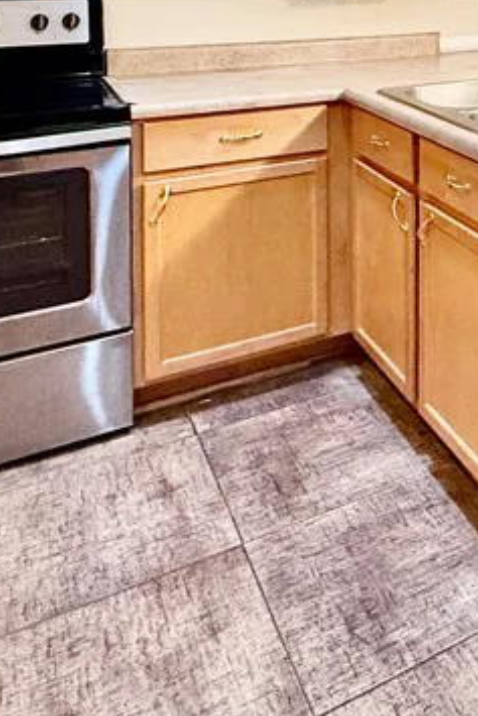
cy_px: -26
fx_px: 836
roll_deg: -0.4
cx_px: 553
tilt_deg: -0.9
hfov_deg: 28.4
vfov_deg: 39.8
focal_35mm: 42
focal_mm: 2.22
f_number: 2.2
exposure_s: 1/120
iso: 400
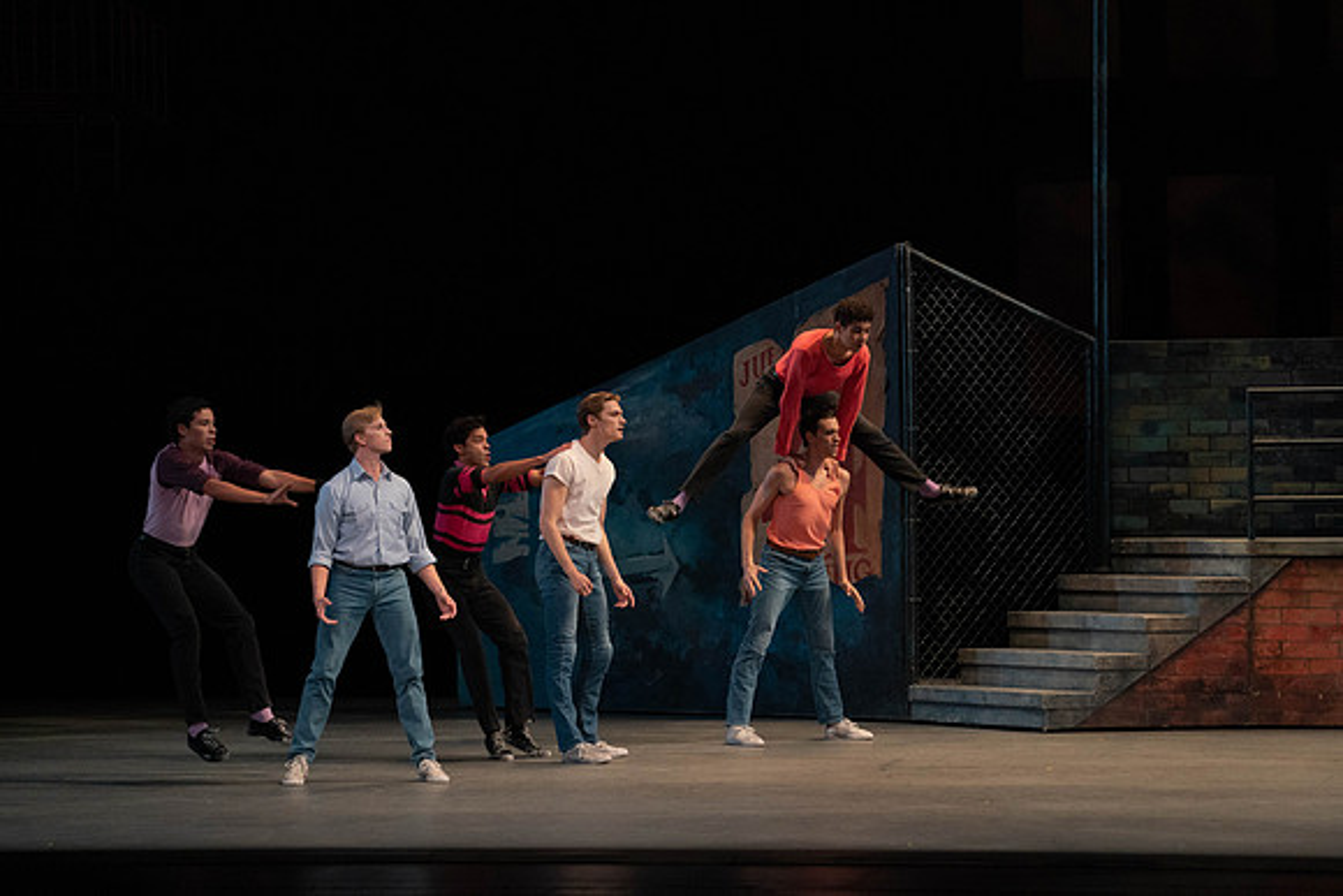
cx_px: 672
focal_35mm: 148
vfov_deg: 9.3
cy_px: 448
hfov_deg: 13.9
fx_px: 5522
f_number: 4.5
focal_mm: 148
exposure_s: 1/400
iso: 3200
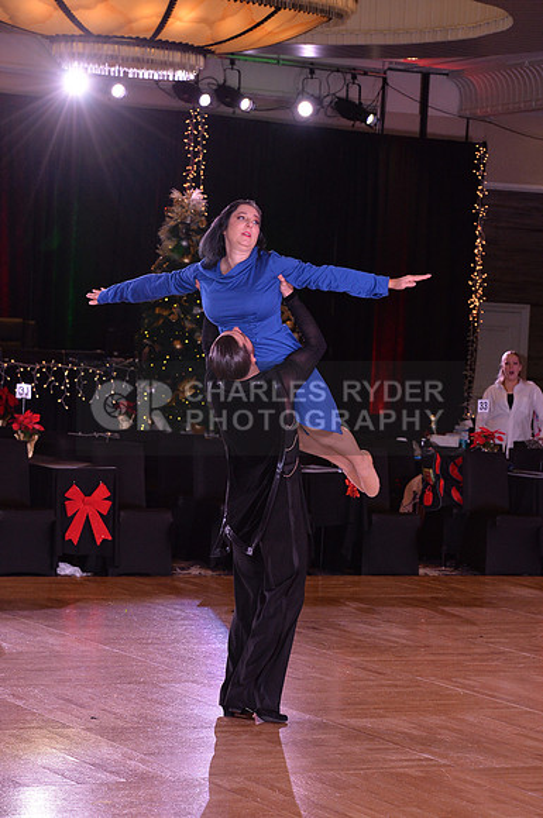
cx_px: 272
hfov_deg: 12.4
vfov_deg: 18.6
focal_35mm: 110
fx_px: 2496
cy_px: 409
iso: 2000
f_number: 7.1
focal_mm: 110
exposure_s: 1/250
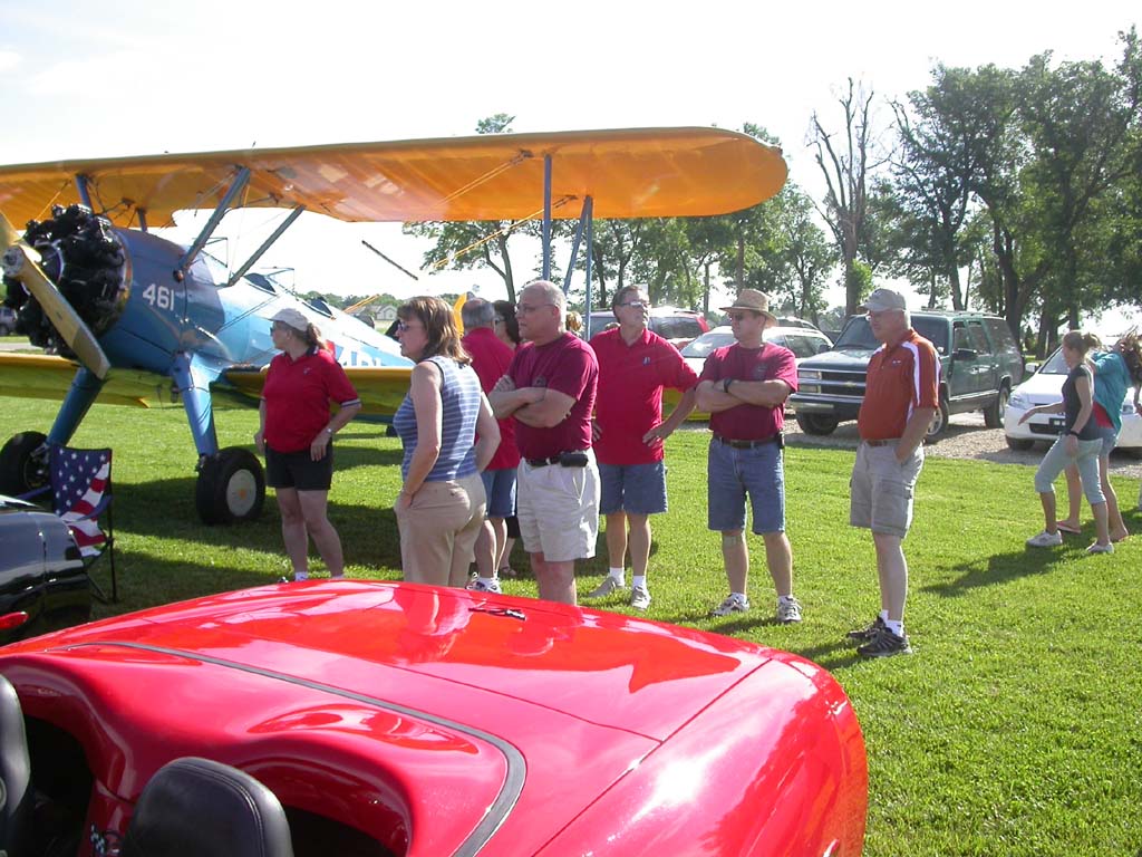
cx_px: 571
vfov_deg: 37.7
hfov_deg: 49.0
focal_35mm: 38
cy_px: 428
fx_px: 1254
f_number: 2.6
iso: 100
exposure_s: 1/1000
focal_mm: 7.85
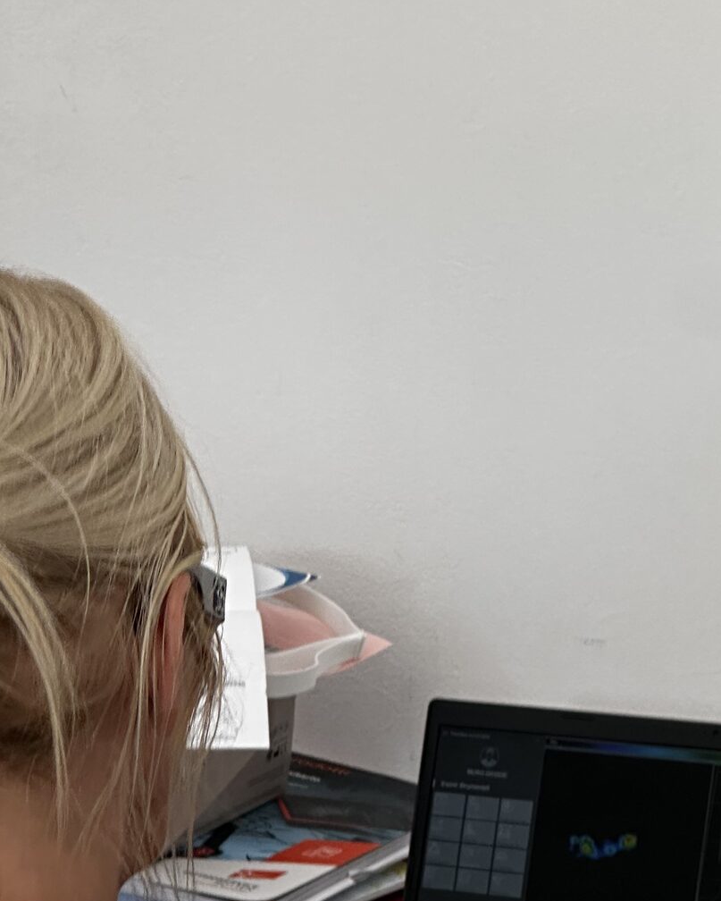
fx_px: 4239
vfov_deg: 12.1
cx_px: 629
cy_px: 781
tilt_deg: -11.9
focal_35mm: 159
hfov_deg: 9.7
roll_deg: -0.7
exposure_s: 1/99
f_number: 2.8
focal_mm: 9
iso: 160
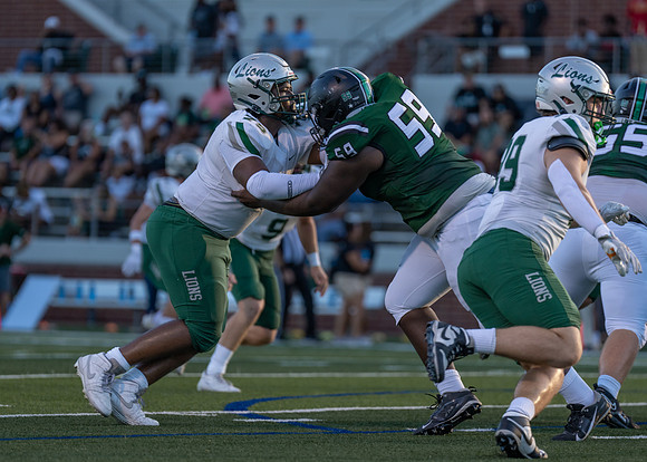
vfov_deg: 5.1
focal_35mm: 281
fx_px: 5160
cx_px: 330
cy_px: 233
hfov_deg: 7.2
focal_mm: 200
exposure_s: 1/1250
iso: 400
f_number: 2.8
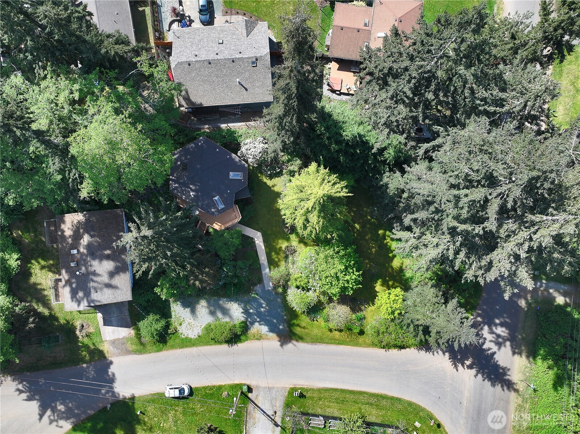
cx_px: 290
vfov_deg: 56.8
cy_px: 217
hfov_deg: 71.6
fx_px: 402
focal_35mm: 24
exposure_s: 1/50
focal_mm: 12.29
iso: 100
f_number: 2.8
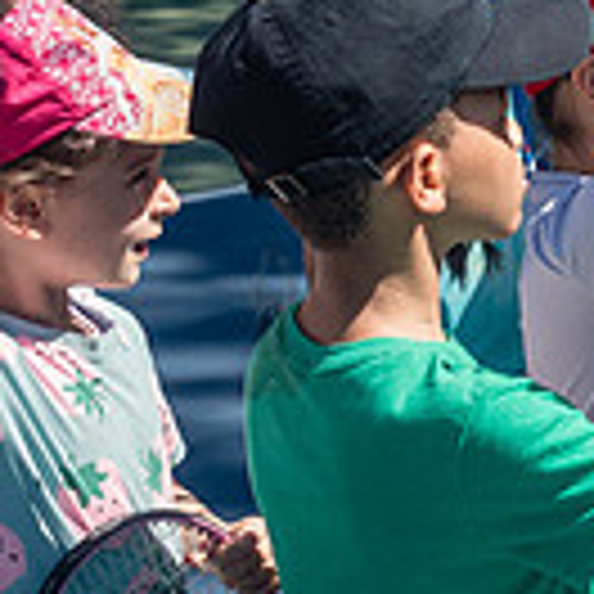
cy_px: 173
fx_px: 2776
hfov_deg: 11.9
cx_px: 732
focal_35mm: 143
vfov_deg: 12.2
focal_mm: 35
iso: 200
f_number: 4
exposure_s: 1/1600
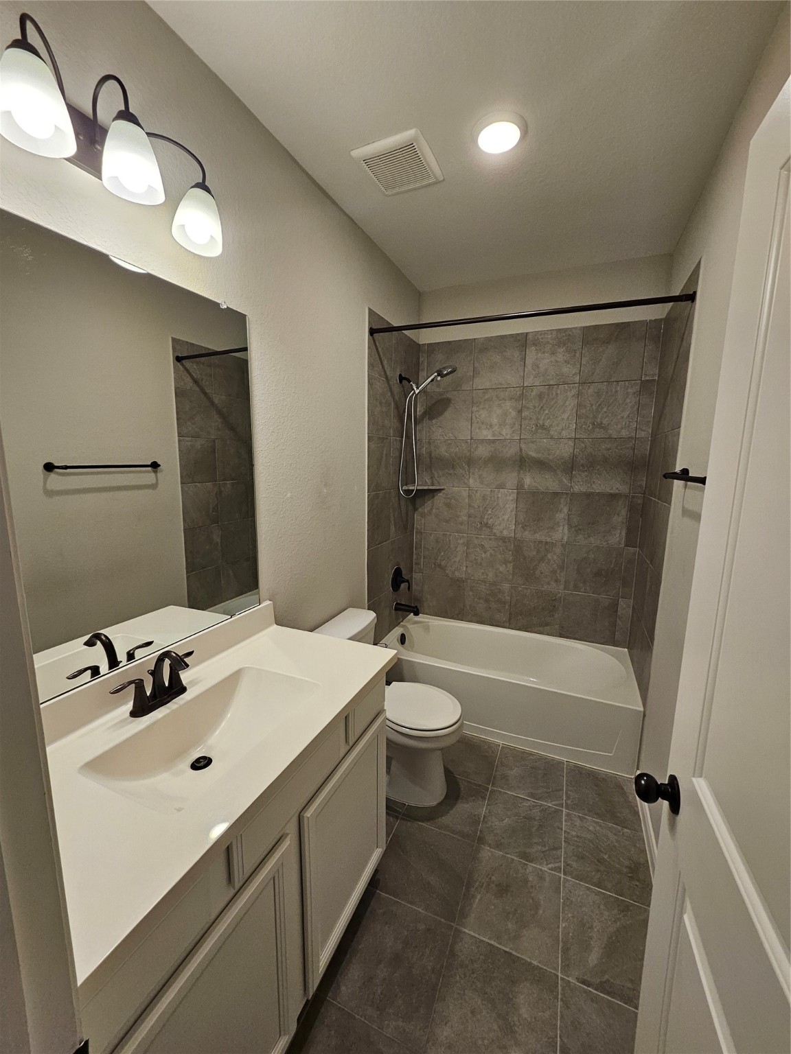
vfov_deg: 106.2
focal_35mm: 13
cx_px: 396
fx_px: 396
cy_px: 527
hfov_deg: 89.9
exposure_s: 1/60
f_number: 2.2
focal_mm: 1.74
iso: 100
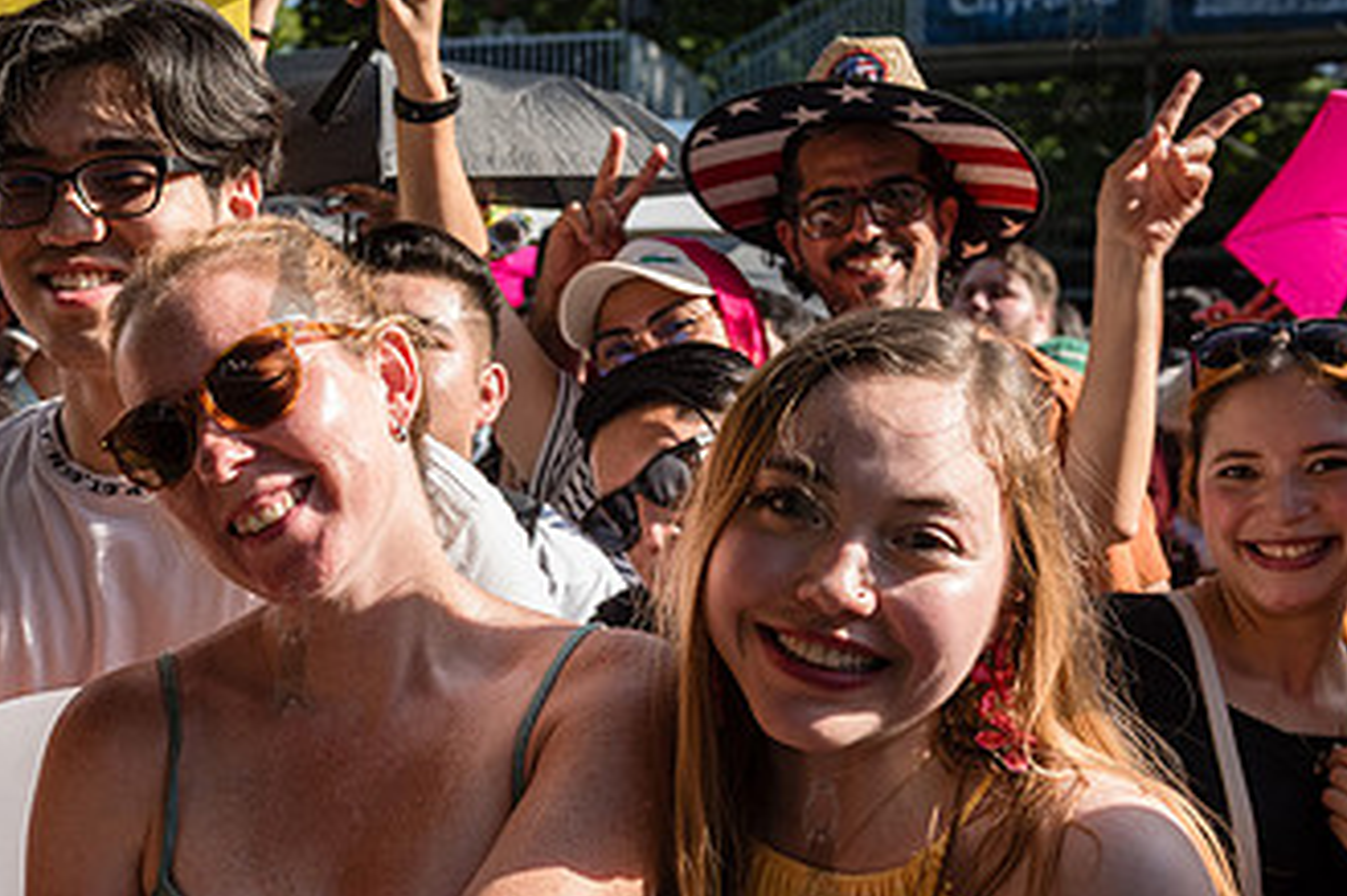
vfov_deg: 20.2
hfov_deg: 29.5
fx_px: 2506
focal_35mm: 67
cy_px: 644
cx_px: 291
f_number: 5
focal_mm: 38
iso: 500
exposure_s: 1/1250
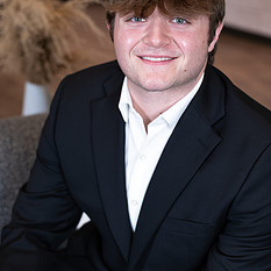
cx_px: 156
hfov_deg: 21.1
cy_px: 136
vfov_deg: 21.1
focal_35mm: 82
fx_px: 726
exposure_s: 1/125
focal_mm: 50
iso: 100
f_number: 3.2
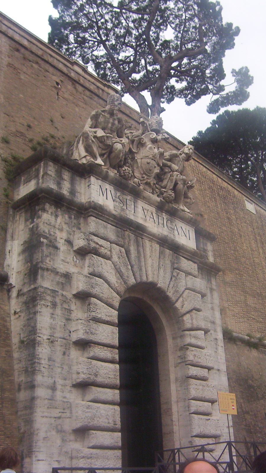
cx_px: 158
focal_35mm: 40
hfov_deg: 29.6
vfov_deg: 50.5
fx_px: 502
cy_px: 234
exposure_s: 1/305
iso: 100
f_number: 5.24
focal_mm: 5.54
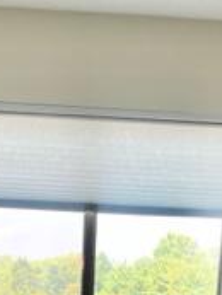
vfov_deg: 18.1
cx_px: 113
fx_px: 820
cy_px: 447
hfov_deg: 15.4
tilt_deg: -11.1
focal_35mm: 96
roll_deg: -2.4
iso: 40
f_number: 1.5
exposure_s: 1/168
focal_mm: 5.7
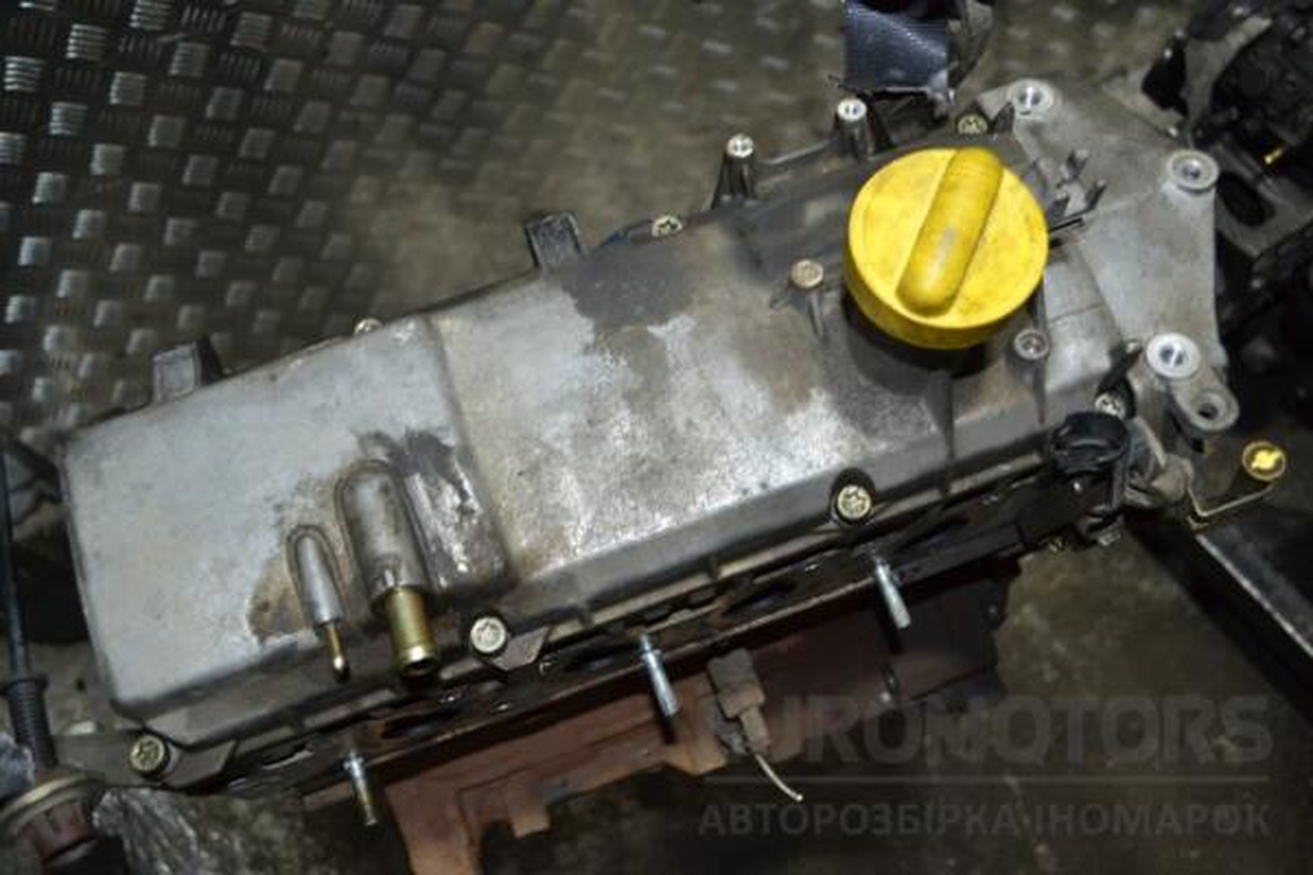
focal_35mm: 33
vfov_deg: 40.0
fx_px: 1203
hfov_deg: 57.2
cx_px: 656
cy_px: 438
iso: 720
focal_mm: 22
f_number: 4
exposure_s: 1/60
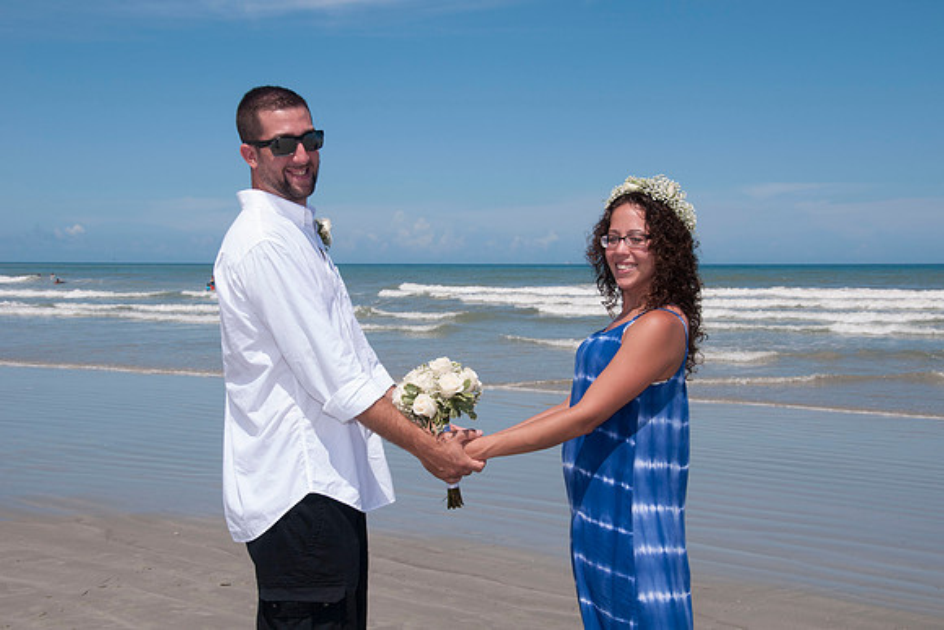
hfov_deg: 38.7
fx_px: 1344
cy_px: 315
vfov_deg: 26.4
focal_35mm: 51
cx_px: 472
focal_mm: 34
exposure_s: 1/250
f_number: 11
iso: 100
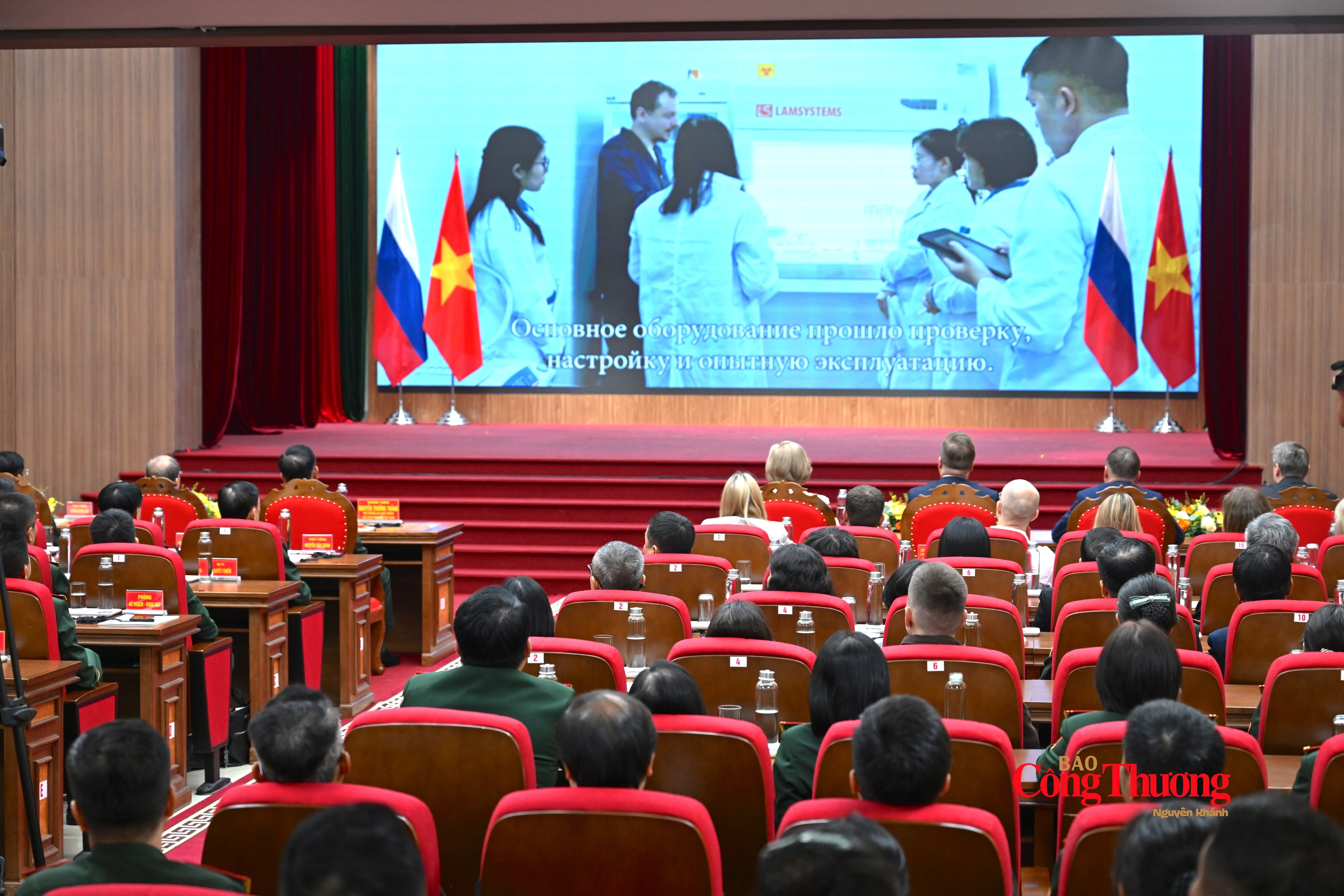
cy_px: 448
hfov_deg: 28.8
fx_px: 2613
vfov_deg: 19.5
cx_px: 672
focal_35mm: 70
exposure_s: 1/250
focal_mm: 70
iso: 2000
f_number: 4
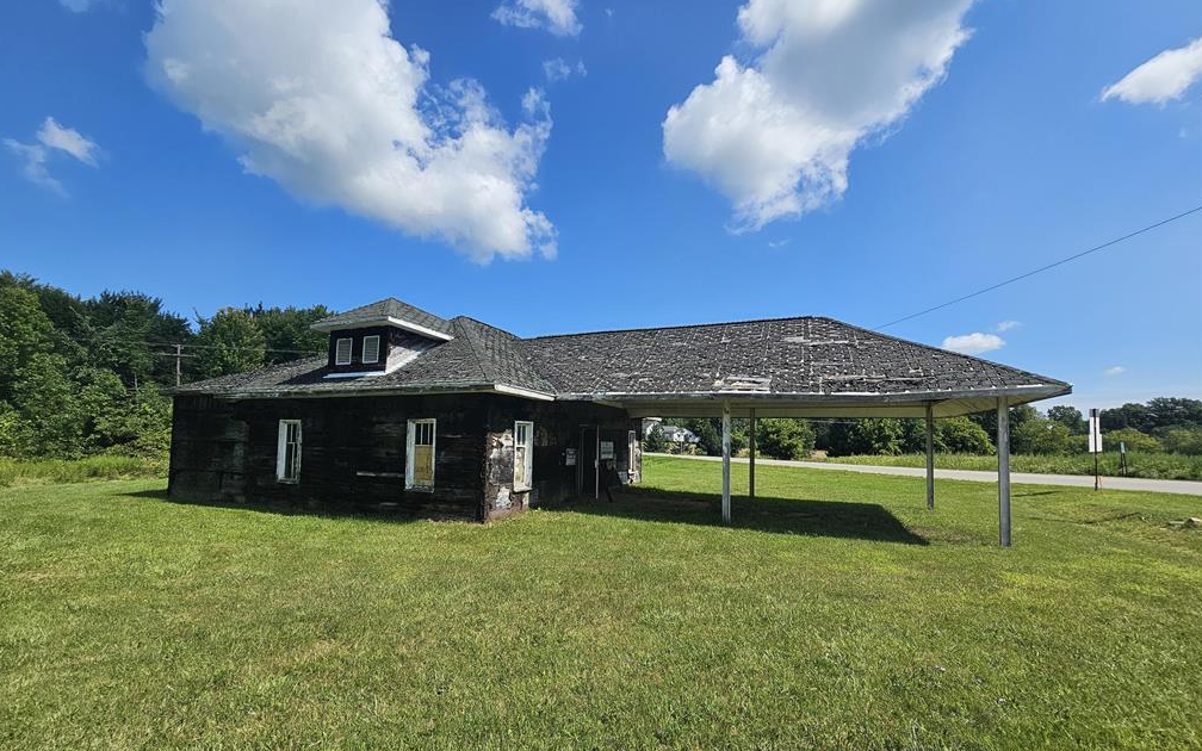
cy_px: 417
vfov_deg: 78.4
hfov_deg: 105.3
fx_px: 459
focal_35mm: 14
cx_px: 597
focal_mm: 2.2
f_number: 2.2
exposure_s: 1/3264
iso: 50
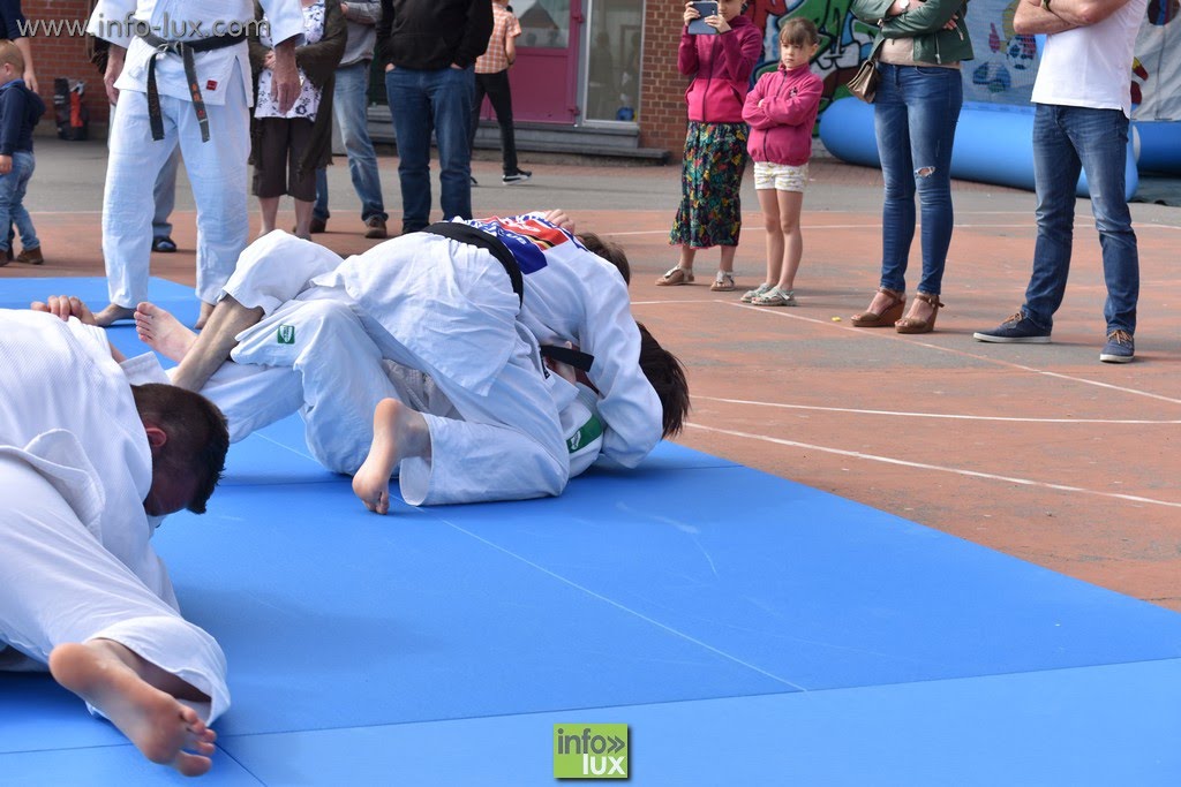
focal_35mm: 75
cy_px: 394
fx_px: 2461
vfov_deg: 18.2
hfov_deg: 27.0
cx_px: 590
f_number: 5.6
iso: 100
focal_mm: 50
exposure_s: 1/500
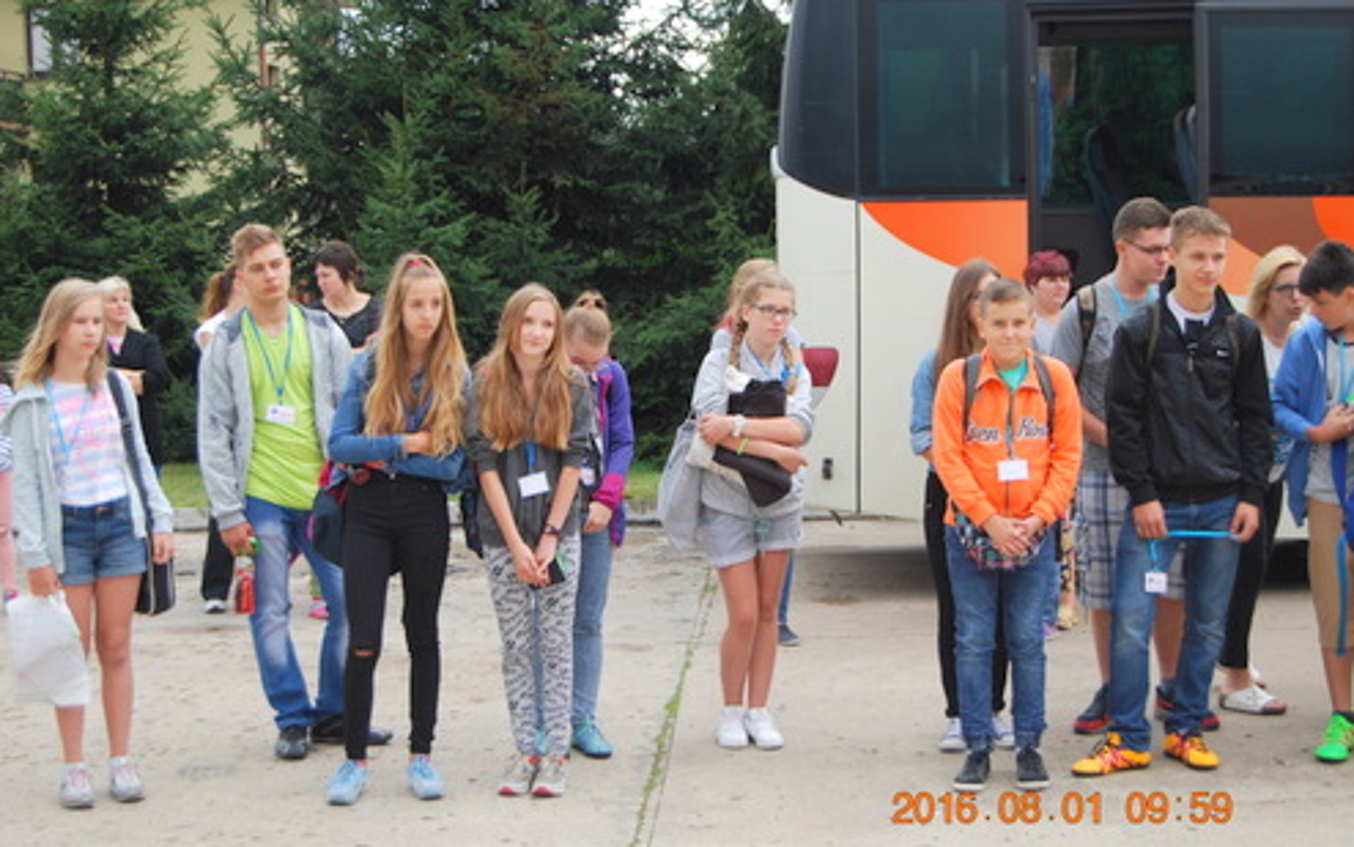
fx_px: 2288
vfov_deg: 21.0
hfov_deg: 33.0
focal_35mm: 62
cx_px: 677
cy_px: 418
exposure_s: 1/125
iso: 180
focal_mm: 40
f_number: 5.6
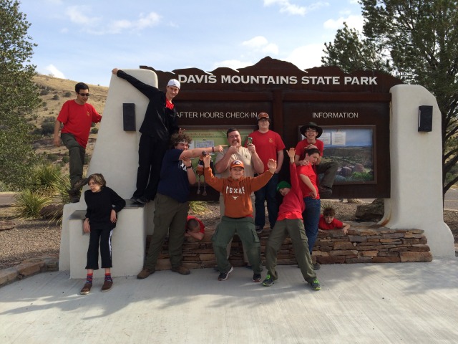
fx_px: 384
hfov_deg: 61.7
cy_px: 172
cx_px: 229
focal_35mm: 29
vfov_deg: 48.2
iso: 32
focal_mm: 4.15
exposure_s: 1/1709
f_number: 2.2
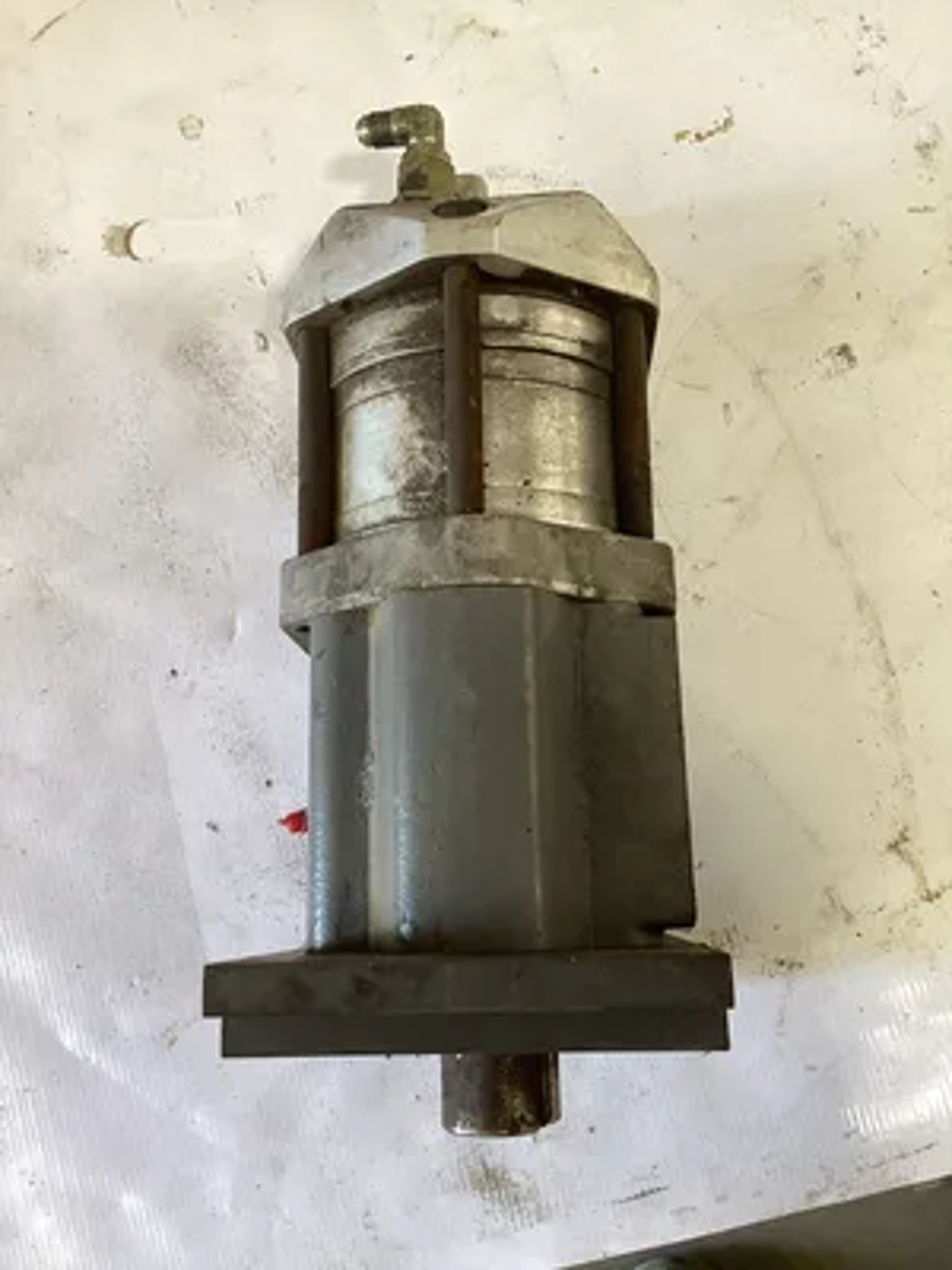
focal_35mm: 31
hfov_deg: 45.4
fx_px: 1137
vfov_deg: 58.4
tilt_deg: -79.9
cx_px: 476
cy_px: 635
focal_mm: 3.3
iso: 80
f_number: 2.4
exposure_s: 1/50
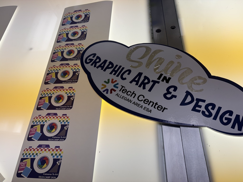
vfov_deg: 53.1
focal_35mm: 26
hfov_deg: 67.3
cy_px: 91
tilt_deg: -58.1
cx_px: 122
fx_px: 183
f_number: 1.6
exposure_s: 1/417
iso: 50
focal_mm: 5.96
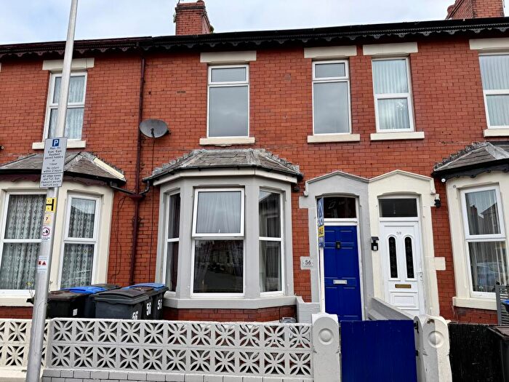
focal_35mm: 24
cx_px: 254
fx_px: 353
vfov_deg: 56.8
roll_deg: -0.2
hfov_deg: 71.6
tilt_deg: +10.4
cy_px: 191
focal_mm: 6.76
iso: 80
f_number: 1.78
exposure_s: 1/2232
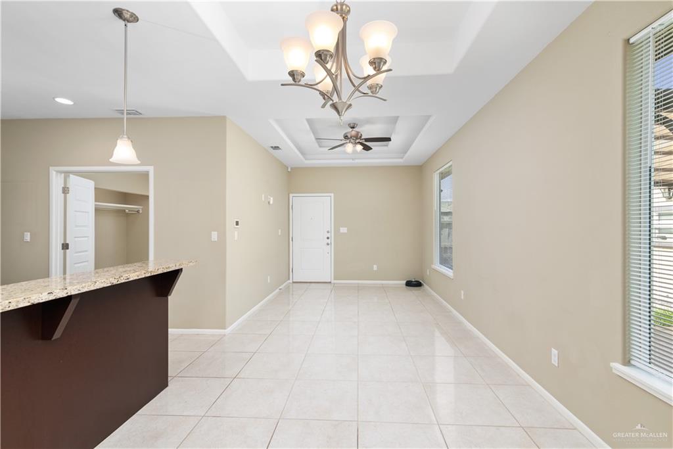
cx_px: 336
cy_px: 224
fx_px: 299
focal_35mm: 16
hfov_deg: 96.7
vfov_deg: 73.8
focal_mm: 16
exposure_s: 1/13
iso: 320
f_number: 8
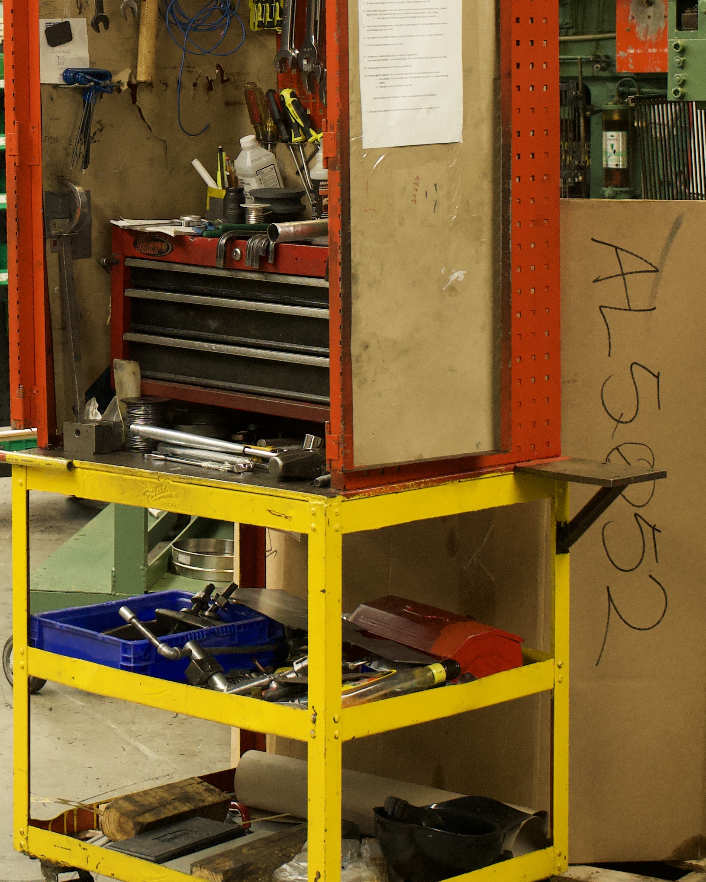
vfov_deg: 19.1
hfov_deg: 15.1
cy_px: 234
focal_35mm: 100
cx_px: -36
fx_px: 2612
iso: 3200
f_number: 4.5
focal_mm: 31
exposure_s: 1/160
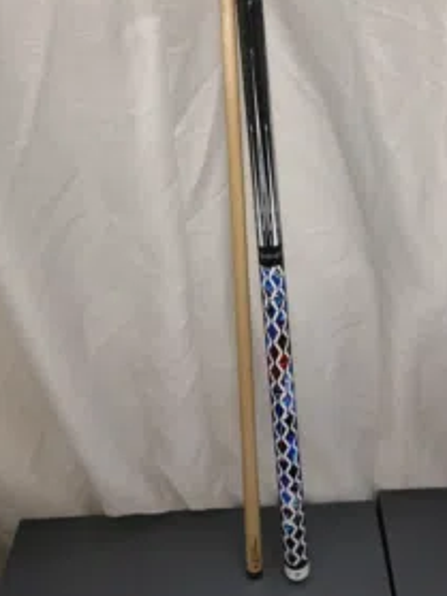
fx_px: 569
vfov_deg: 54.9
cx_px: 276
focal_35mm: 33
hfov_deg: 42.6
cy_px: 235
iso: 1387
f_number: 1.89
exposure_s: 1/50
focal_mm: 5.89
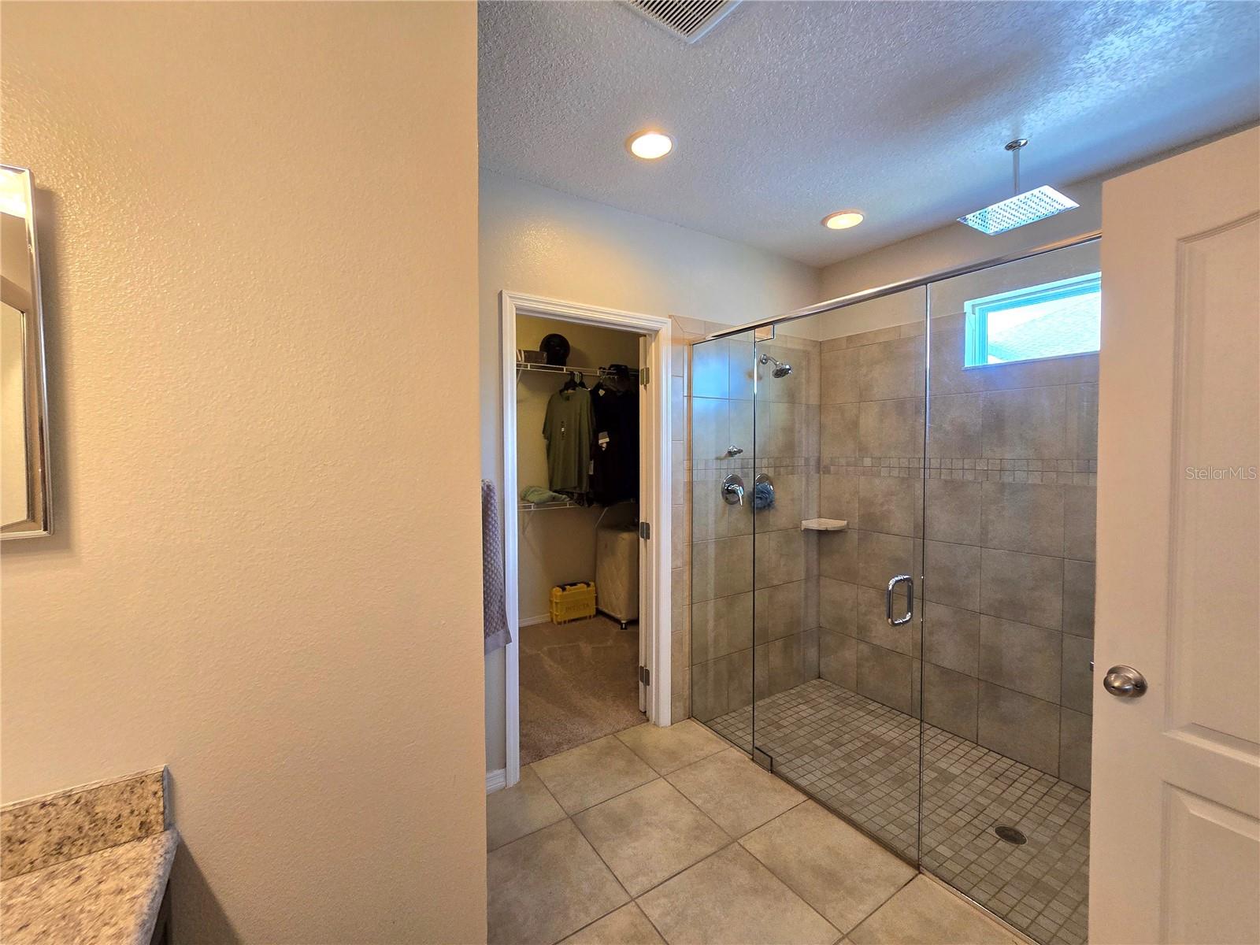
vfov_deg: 89.9
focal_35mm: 13
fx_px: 473
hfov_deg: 106.2
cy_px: 472
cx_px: 630
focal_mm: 2.2
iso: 160
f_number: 2.2
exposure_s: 1/60.2
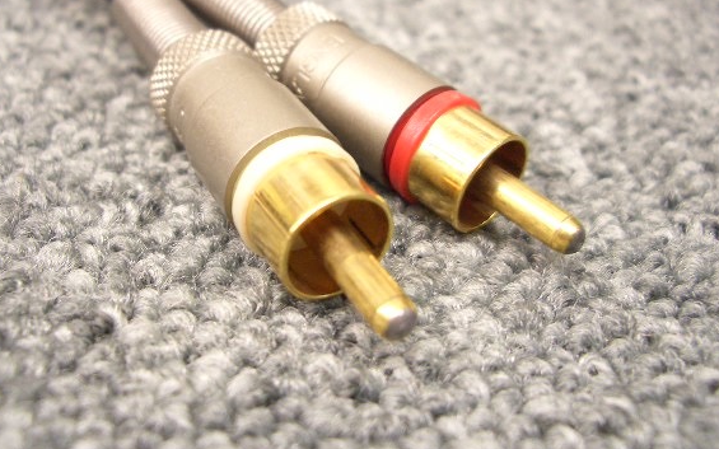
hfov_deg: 47.2
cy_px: 170
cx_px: 349
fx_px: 823
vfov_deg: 30.4
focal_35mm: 42
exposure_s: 1/8
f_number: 2.6
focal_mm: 5.8
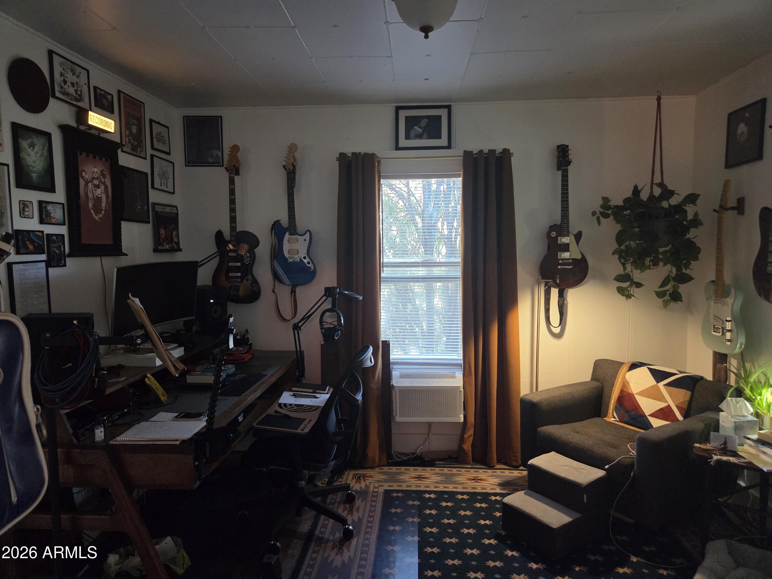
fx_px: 513
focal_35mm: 23
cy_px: 290
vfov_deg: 58.9
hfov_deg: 73.9
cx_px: 386
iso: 1250
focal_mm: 5.4
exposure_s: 1/120
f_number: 1.8
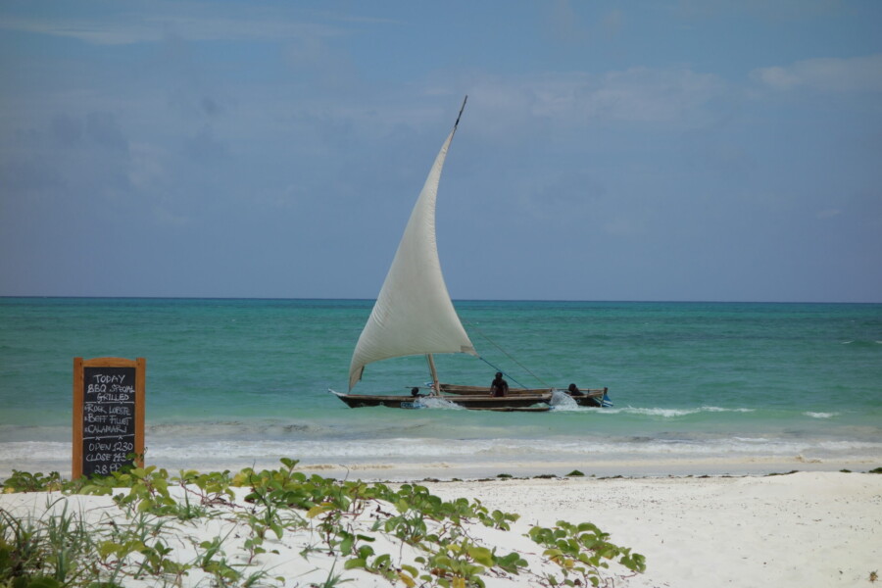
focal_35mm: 100
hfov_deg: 20.4
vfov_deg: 13.7
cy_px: 294
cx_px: 441
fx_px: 2450
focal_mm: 37.1
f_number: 8
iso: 125
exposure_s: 1/800
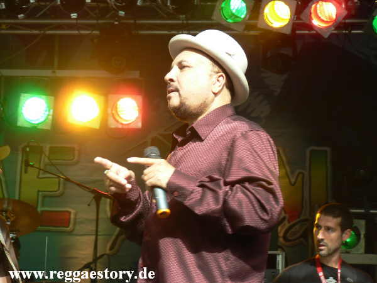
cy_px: 142
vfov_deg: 13.1
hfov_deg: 17.4
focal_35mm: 113
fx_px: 1231
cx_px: 188
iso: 64
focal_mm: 19.5
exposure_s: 1/80
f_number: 3.2
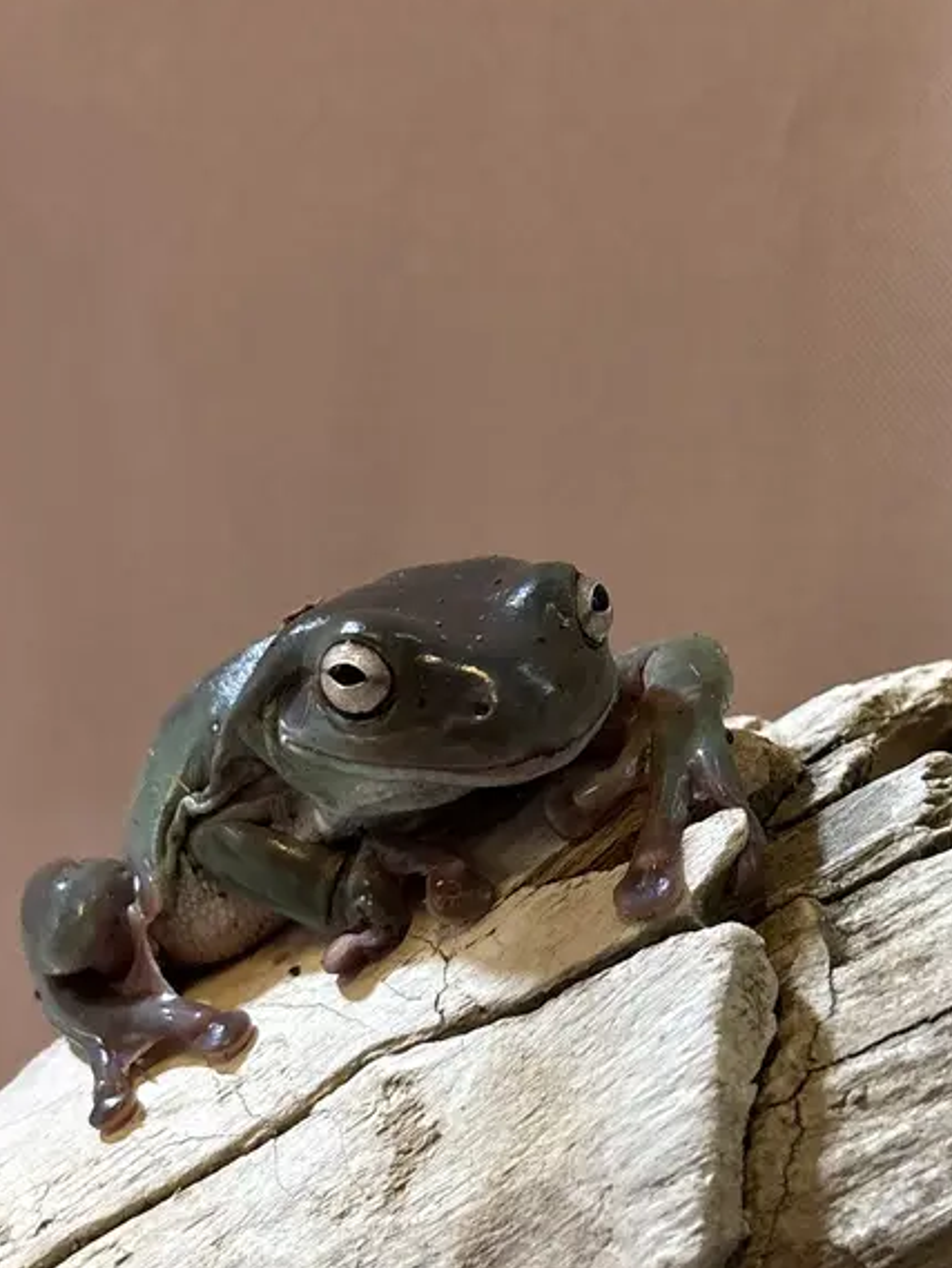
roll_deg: +0.3
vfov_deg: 30.3
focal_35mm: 64
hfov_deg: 22.7
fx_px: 2346
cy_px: 640
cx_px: 713
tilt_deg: -5.6
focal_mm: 5.96
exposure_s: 1/60
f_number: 1.6
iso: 125
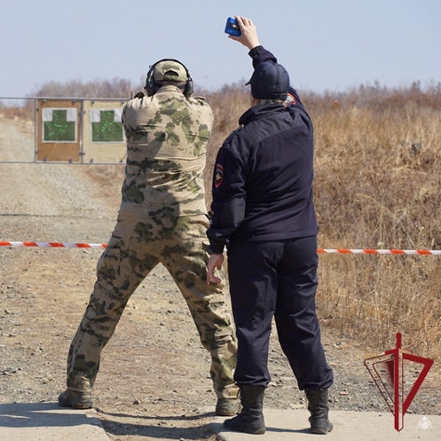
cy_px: 221
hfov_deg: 10.7
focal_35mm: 164
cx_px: 111
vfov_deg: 10.7
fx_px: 2359
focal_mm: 85
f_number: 6.3
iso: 100
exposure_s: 1/320
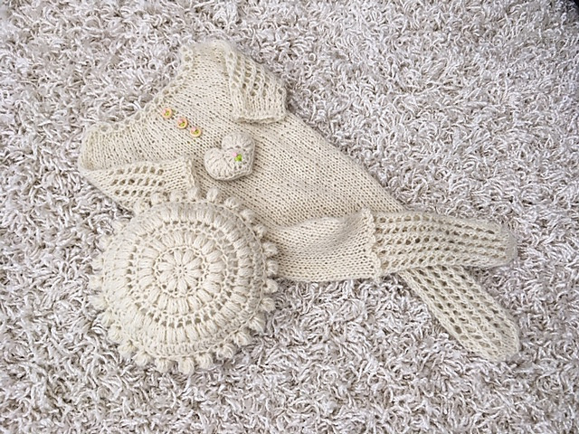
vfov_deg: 48.2
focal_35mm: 29
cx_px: 290
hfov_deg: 61.7
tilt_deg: -70.7
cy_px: 217
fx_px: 485
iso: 25
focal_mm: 4.15
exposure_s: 1/40
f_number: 2.2
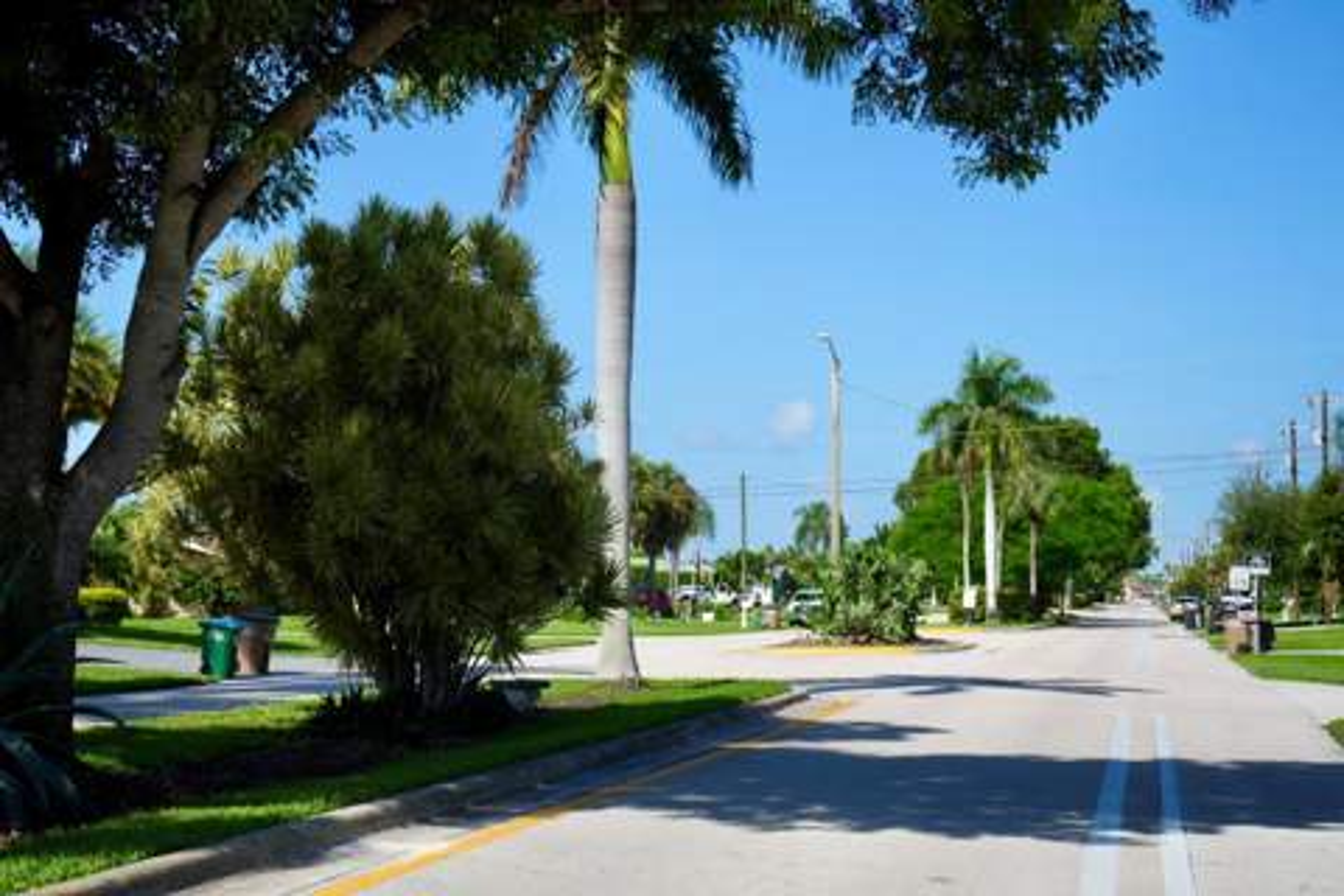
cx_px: 672
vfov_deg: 21.6
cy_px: 448
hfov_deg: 31.9
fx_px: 2352
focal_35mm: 63
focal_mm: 63
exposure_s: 1/800
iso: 100
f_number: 5.6
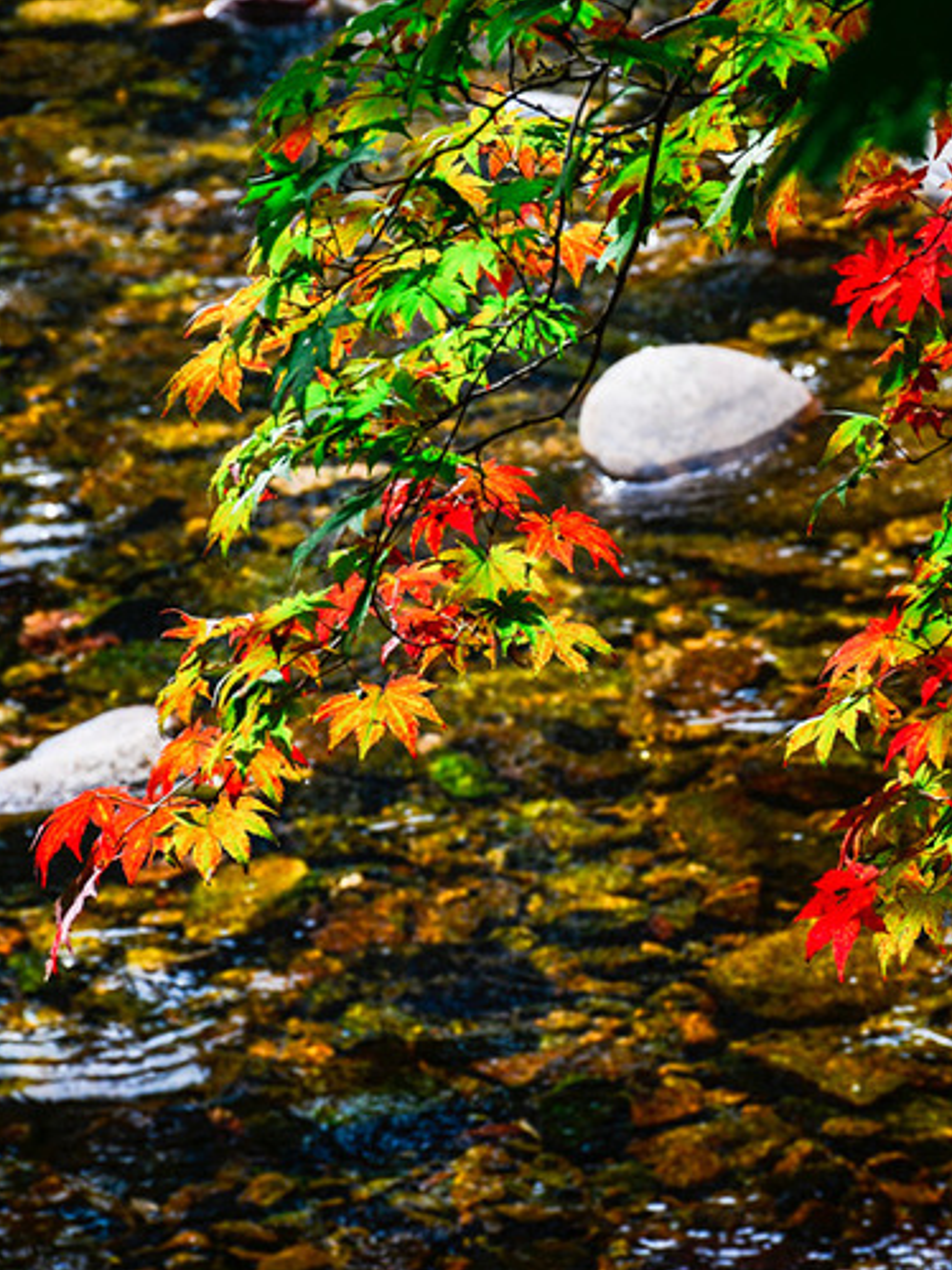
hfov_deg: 6.5
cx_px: 722
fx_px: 8428
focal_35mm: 230
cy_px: 636
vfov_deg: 8.6
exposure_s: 1/80
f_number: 8
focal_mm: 105
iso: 100
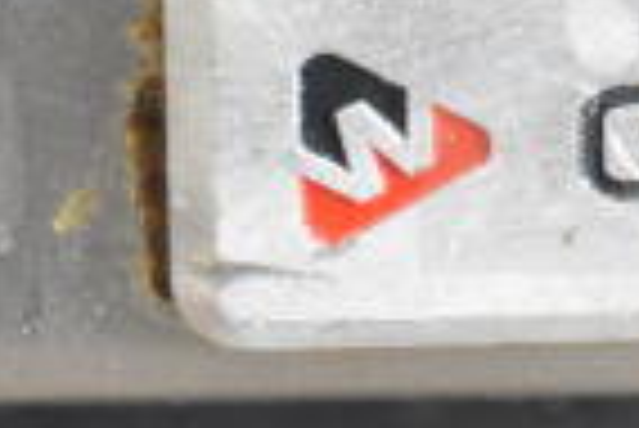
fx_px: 6310
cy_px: -83
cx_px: 922
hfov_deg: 5.7
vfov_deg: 3.9
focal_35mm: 355
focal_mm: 55
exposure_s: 1/100
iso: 9000
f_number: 5.6
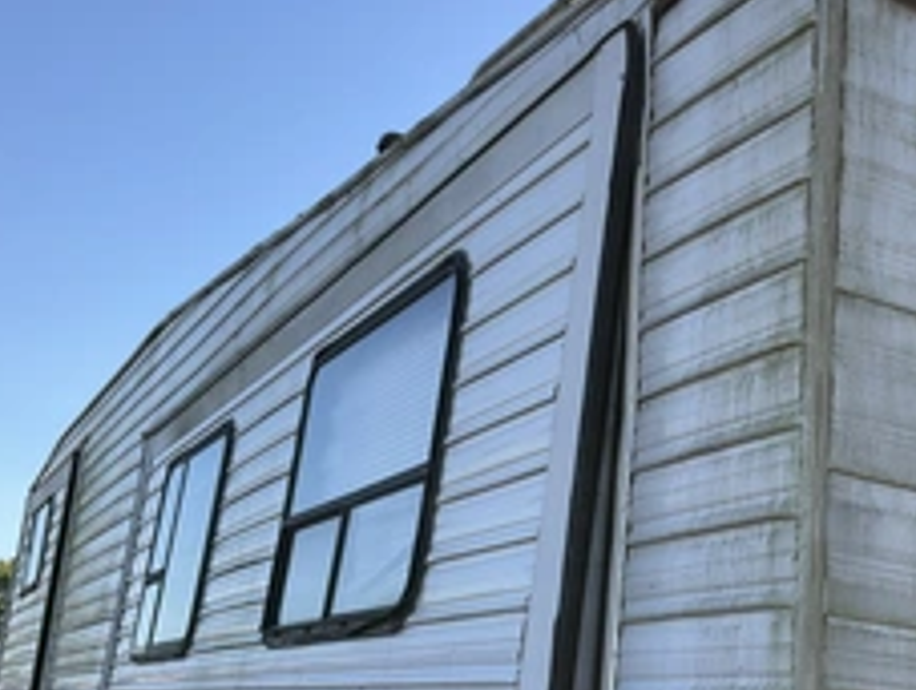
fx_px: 1352
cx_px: 666
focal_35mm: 51
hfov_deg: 36.7
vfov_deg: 28.5
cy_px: 440
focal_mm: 3
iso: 25
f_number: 1.8
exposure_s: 1/978
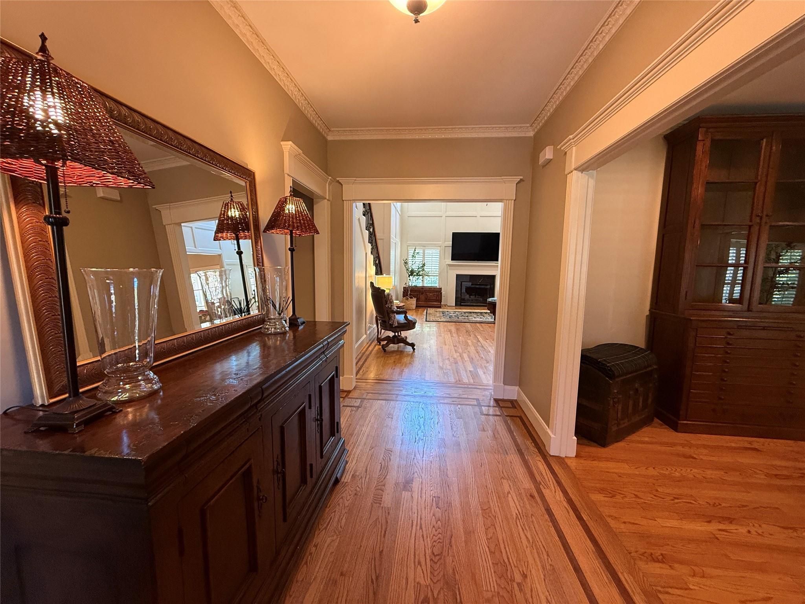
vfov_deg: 85.7
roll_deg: -1.1
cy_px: 302
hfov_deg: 102.1
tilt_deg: -6.1
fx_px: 326
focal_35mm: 14
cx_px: 402
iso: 250
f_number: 2.2
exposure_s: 1/60
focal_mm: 2.22
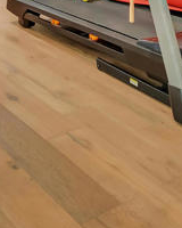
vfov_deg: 21.2
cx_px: 43
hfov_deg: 21.1
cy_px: -136
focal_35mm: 72
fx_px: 485
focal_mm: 10
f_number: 7.1
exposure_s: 1/60
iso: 640
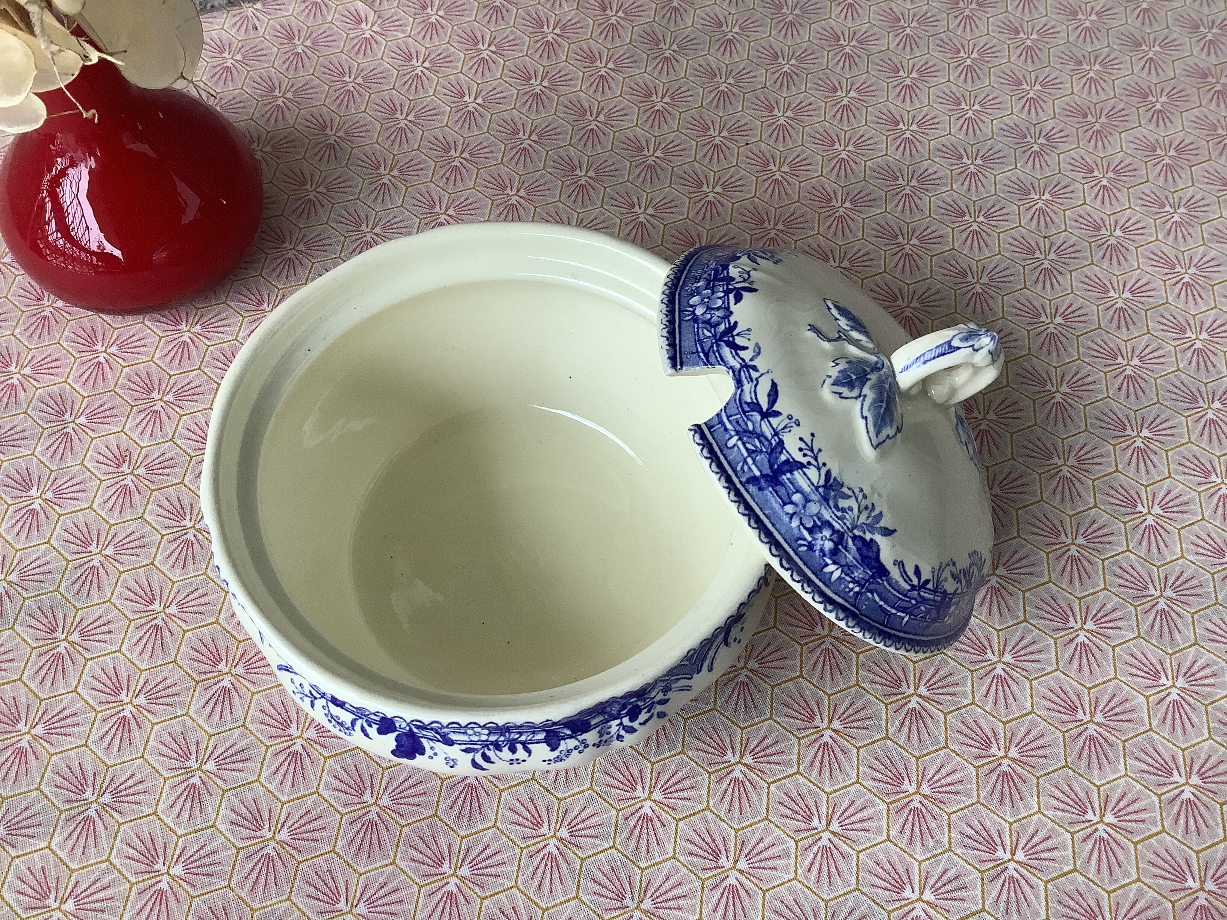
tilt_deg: -58.0
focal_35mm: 31
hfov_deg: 58.4
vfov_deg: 45.4
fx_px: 1099
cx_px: 614
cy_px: 460
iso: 100
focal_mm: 3.3
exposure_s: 1/120
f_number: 2.4
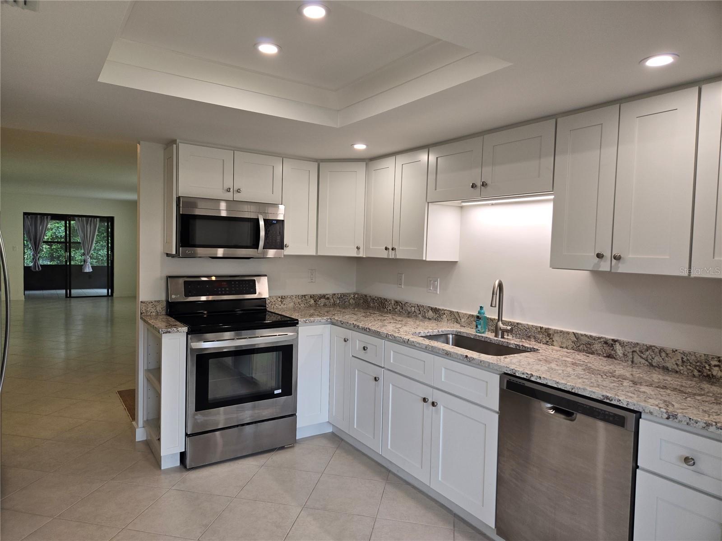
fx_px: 480
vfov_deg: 58.9
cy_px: 270
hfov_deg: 73.9
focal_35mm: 23
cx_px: 361
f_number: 1.8
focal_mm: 5.4
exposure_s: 1/60
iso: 32
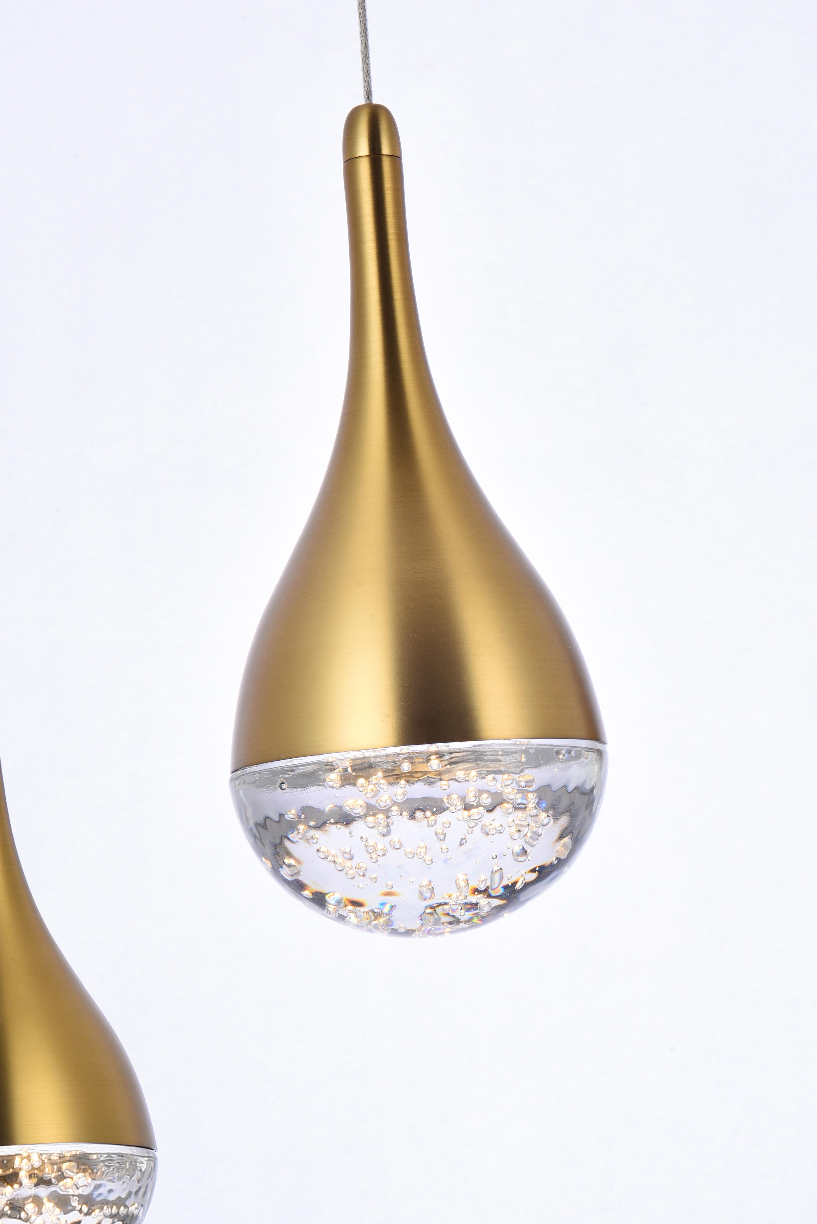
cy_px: 612
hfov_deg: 19.5
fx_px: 2381
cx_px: 408
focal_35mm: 70
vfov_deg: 28.8
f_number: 22
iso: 100
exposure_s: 1/20
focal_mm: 70
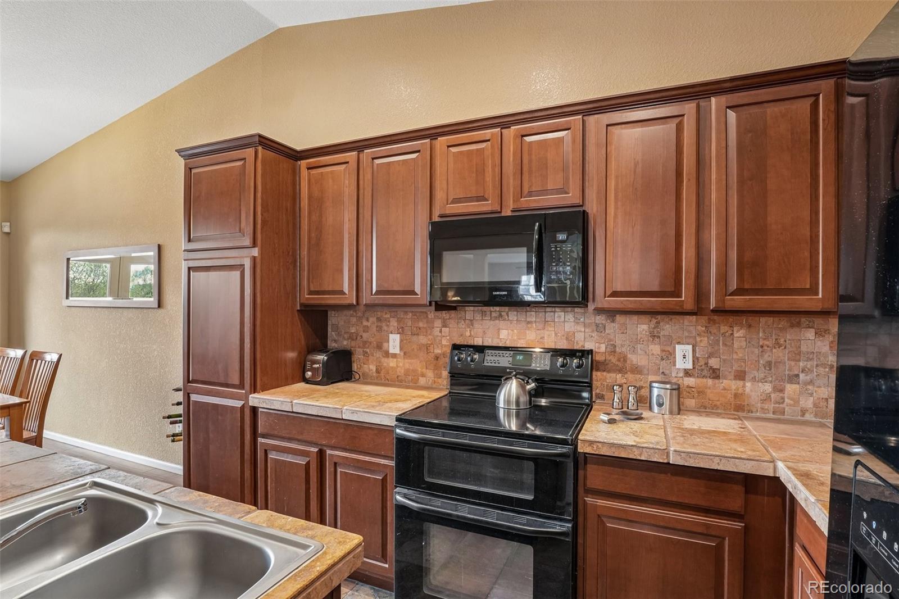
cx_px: 450
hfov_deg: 95.0
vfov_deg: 72.0
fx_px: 412
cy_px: 300
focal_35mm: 16
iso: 500
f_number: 8
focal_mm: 11
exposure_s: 1/4
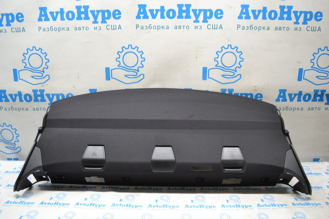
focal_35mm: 27
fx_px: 247
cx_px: 164
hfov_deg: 67.4
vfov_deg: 47.9
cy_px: 110
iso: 400
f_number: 3.5
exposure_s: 1/60
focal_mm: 18
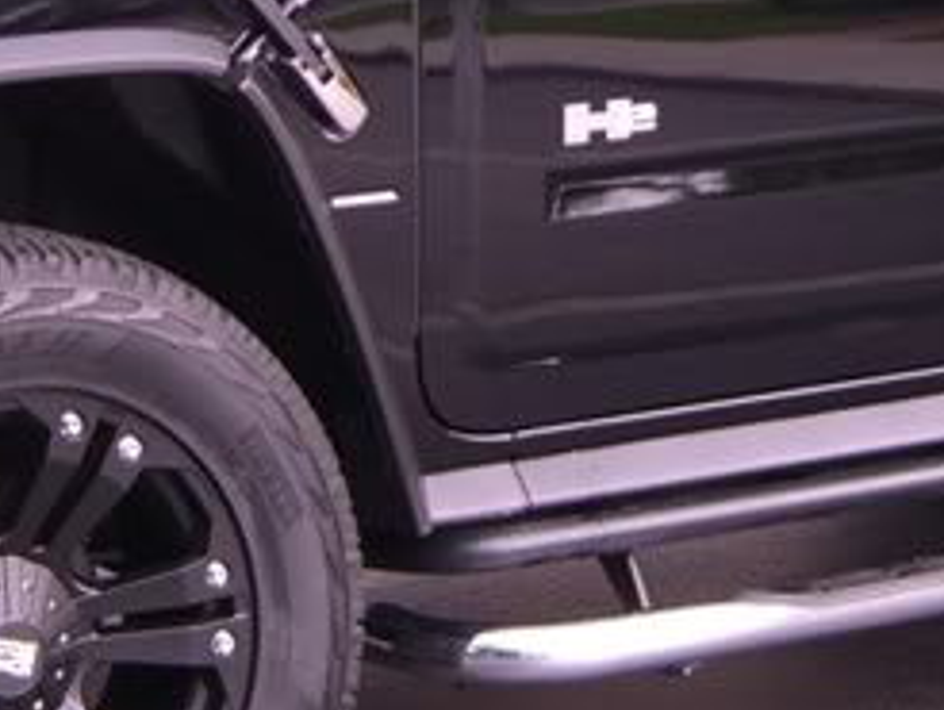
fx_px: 4122
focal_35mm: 151
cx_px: 516
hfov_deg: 13.1
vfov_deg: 9.8
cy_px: 134
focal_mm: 7.9
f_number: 2.8
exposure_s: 1/60
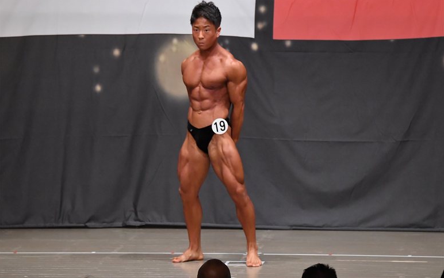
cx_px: 222
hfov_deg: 9.1
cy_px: 136
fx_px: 2784
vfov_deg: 5.7
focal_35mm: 230
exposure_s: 1/400
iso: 6400
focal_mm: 150
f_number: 5.6
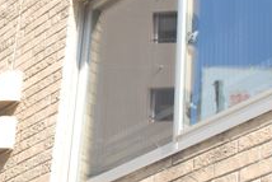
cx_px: 5
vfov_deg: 11.7
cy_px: 73
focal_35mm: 117
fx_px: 885
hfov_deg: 17.1
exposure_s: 1/200
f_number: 5.6
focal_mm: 26
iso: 200
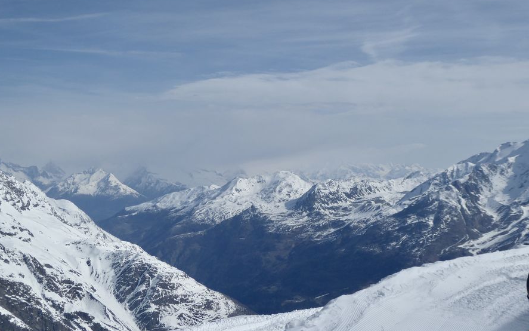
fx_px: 822
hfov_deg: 35.7
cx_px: 263
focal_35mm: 57
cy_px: 154
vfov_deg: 22.7
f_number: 4.5
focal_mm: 9
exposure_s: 1/1600
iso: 80
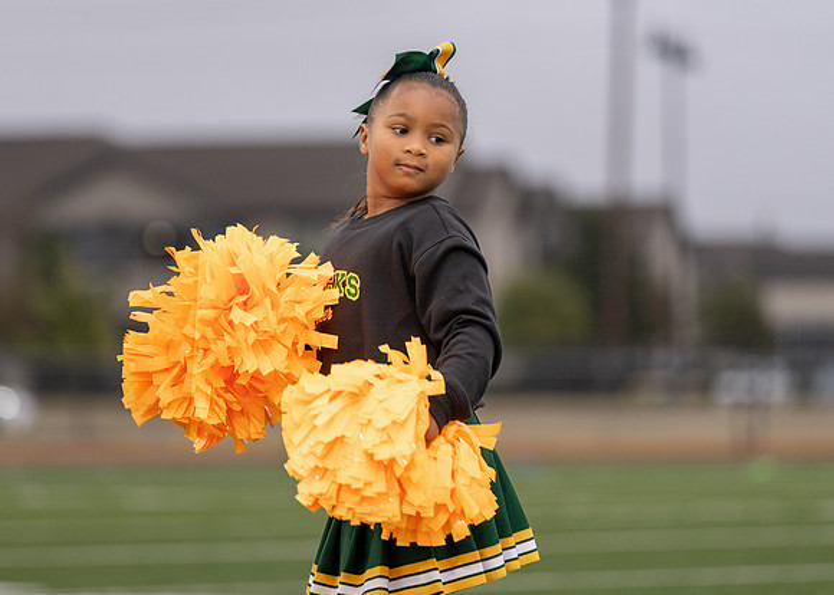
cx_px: 356
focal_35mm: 220
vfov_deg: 6.5
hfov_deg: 9.2
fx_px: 5208
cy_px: 265
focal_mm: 165
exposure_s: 1/1000
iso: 500
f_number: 2.8
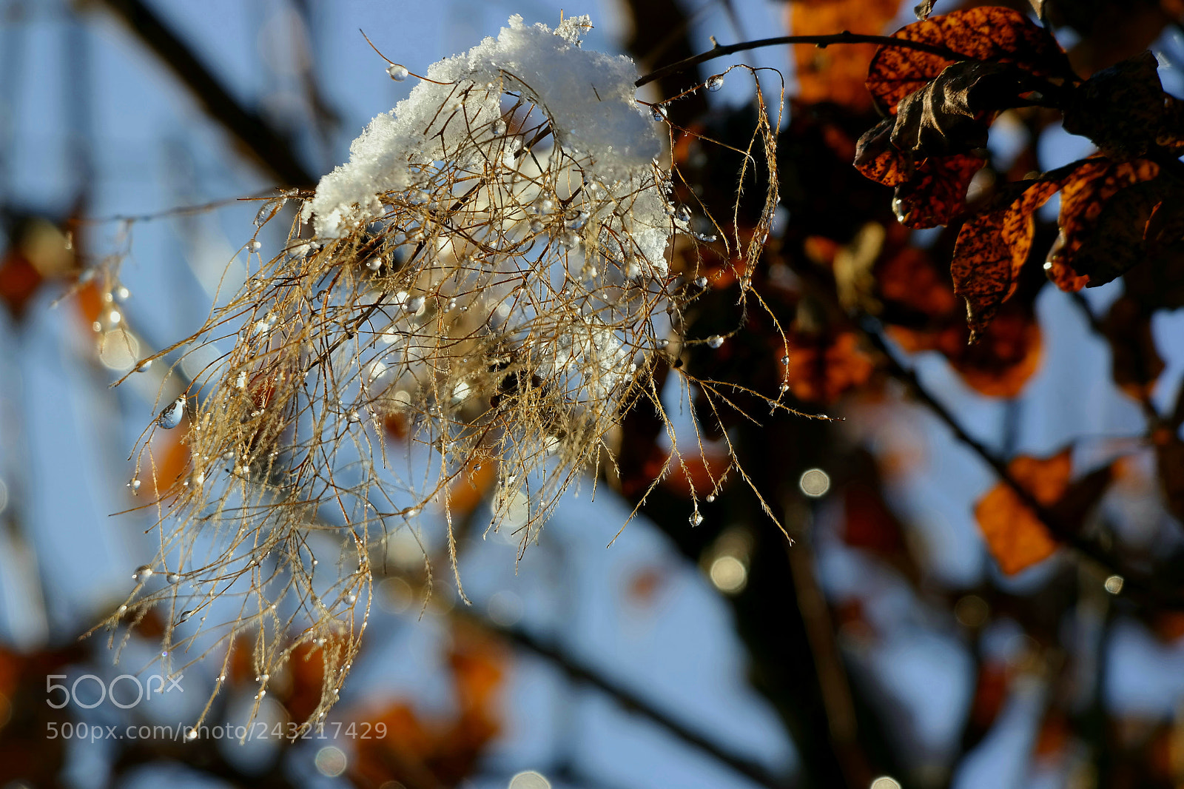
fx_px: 10127
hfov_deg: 6.7
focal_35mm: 308
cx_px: 592
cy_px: 394
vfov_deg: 4.5
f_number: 8
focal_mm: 200
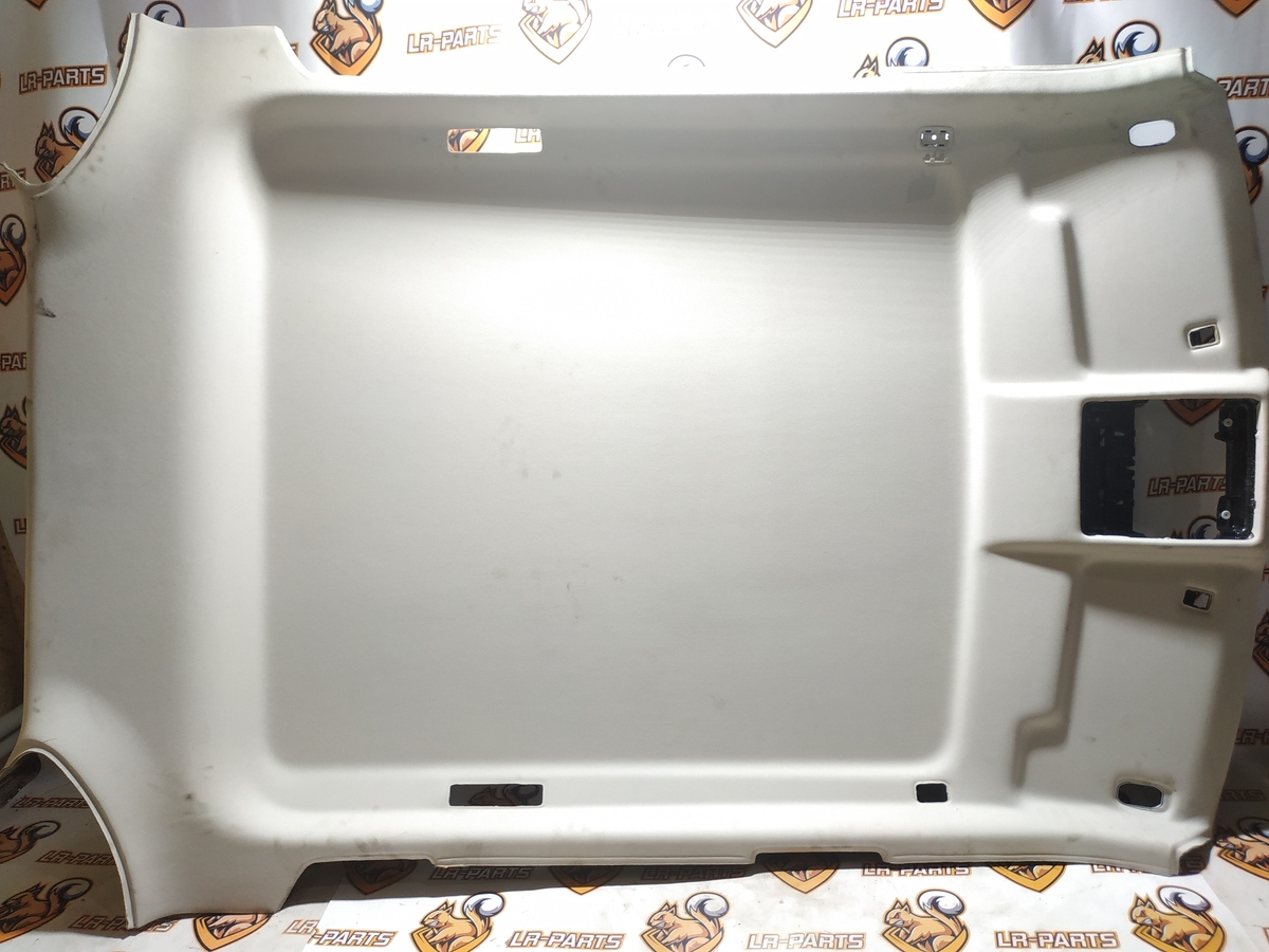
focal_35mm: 24
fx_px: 880
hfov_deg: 71.6
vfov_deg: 56.8
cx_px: 634
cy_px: 476
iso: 160
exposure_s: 1/50
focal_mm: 3.94
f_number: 1.9
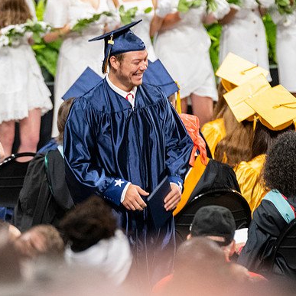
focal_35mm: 516
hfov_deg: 3.4
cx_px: 150
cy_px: 192
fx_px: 4992
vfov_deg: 3.4
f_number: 4
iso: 2000
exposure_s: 1/200
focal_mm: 200
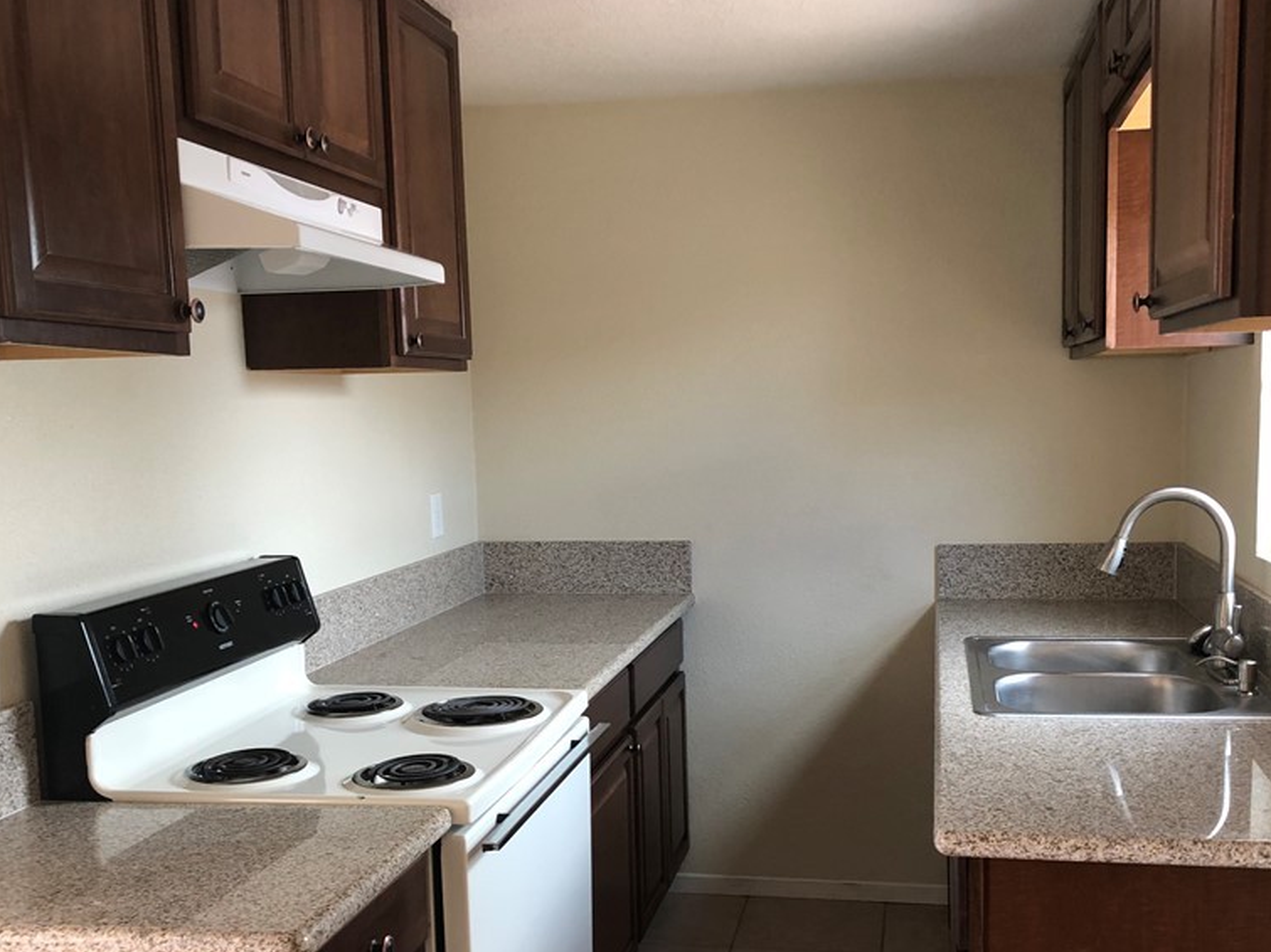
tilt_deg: -8.3
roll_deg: +1.7
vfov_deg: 37.5
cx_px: 695
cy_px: 577
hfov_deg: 48.9
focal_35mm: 38
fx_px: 1395
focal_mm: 3.99
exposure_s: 1/24
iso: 32
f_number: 1.8
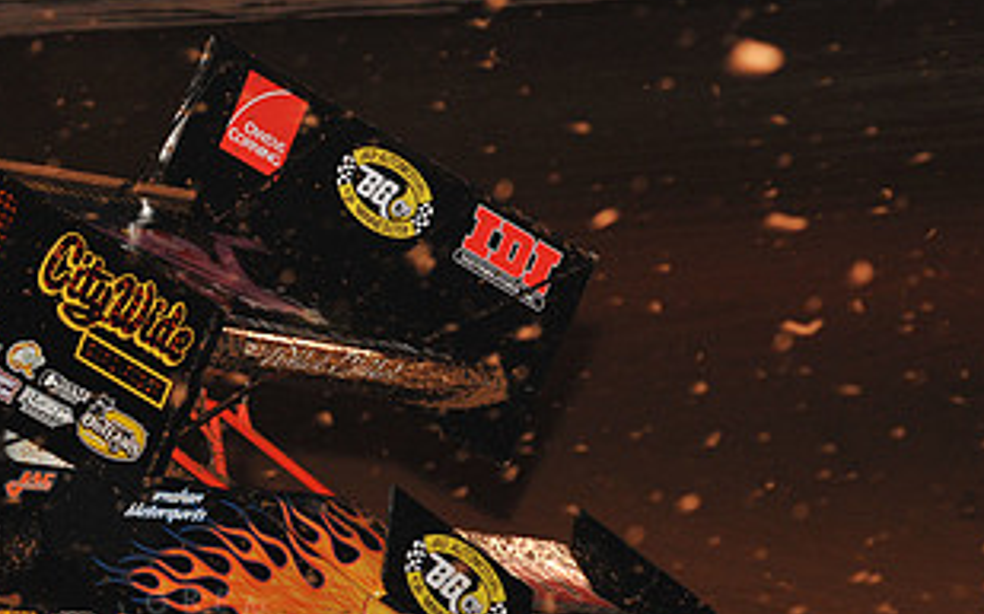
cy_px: 487
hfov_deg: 7.1
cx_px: 191
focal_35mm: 296
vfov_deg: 4.4
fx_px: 7936
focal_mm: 155
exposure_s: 1/320
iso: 1250
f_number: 7.1
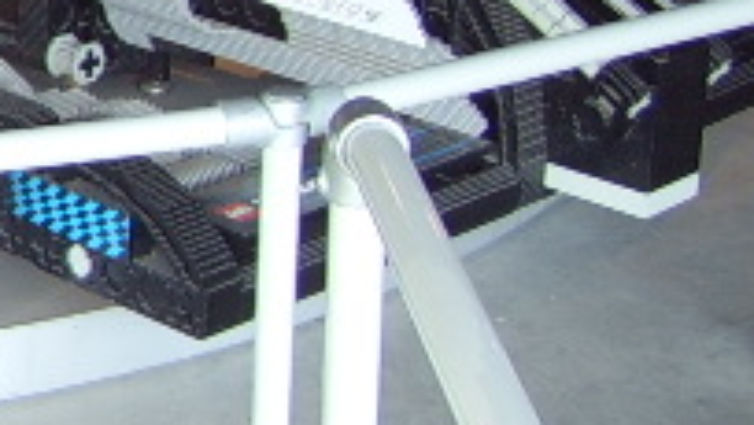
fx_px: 2120
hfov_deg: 18.6
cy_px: -115
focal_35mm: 106
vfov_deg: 11.2
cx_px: -248
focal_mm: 8.13
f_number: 2.7
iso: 100
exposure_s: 1/36
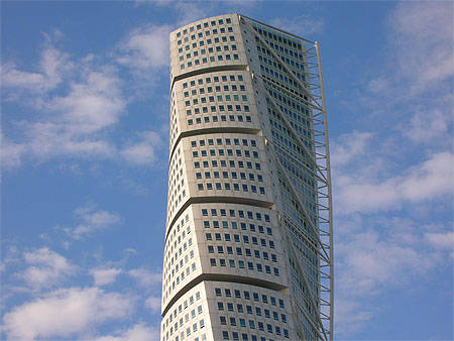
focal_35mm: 70
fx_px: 919
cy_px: 170
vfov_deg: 21.0
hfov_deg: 27.8
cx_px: 227
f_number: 6.6
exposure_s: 1/207
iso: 50
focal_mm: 11.7
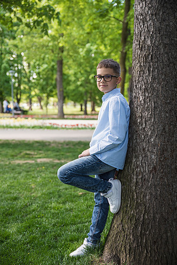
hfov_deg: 28.1
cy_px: 132
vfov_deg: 41.1
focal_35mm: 48
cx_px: 88
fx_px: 354
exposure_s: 1/320
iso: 250
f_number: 2.8
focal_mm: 48
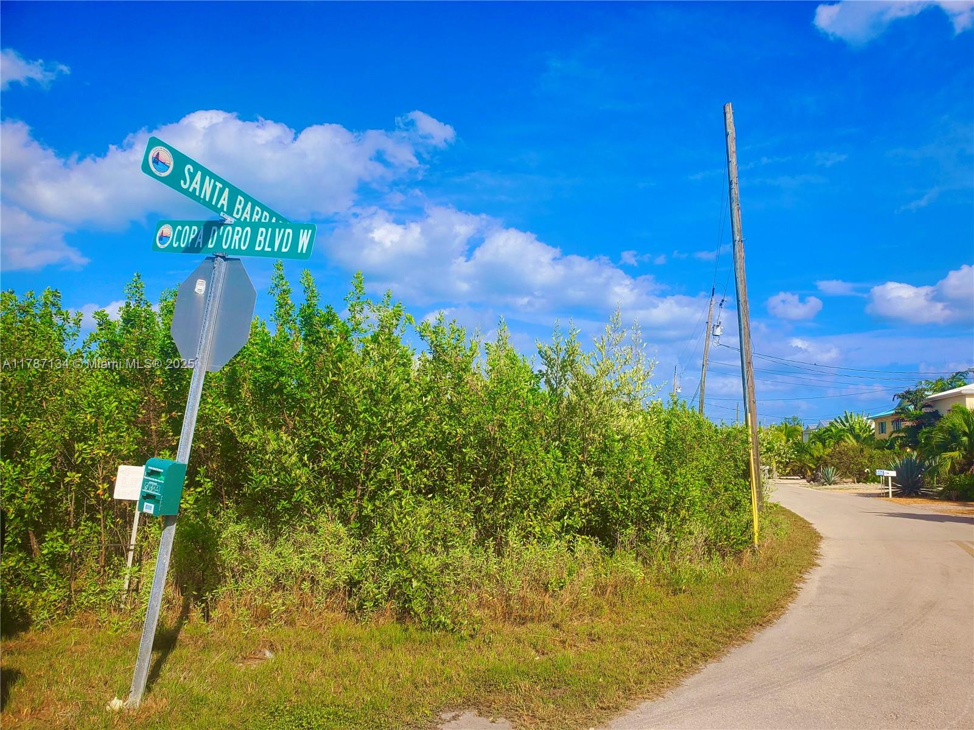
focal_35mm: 26
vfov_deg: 53.1
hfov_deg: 67.3
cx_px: 487
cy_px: 365
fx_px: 732
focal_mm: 4.3
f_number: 2.4
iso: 50
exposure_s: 1/2500
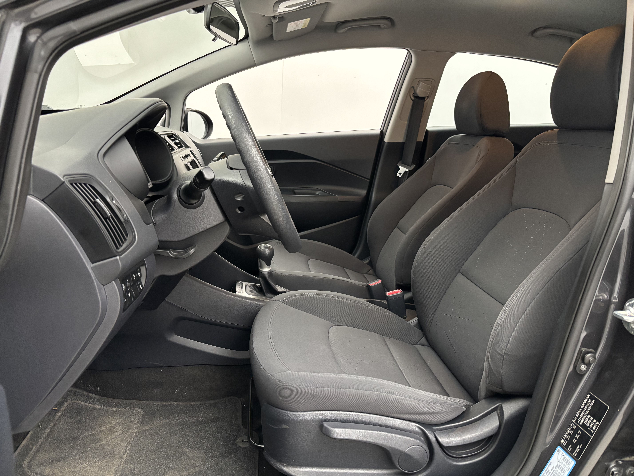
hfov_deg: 67.3
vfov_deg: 53.1
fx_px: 476
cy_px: 238
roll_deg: -3.5
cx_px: 317
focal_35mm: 26
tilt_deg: -13.7
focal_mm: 5.96
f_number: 1.6
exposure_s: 1/37
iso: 640
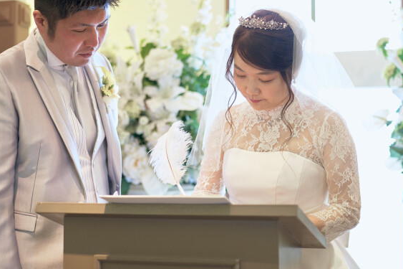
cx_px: 225
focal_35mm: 71
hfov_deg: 28.4
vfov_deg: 19.1
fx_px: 795
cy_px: 104
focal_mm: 50
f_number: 1.8
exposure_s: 1/320
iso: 1000
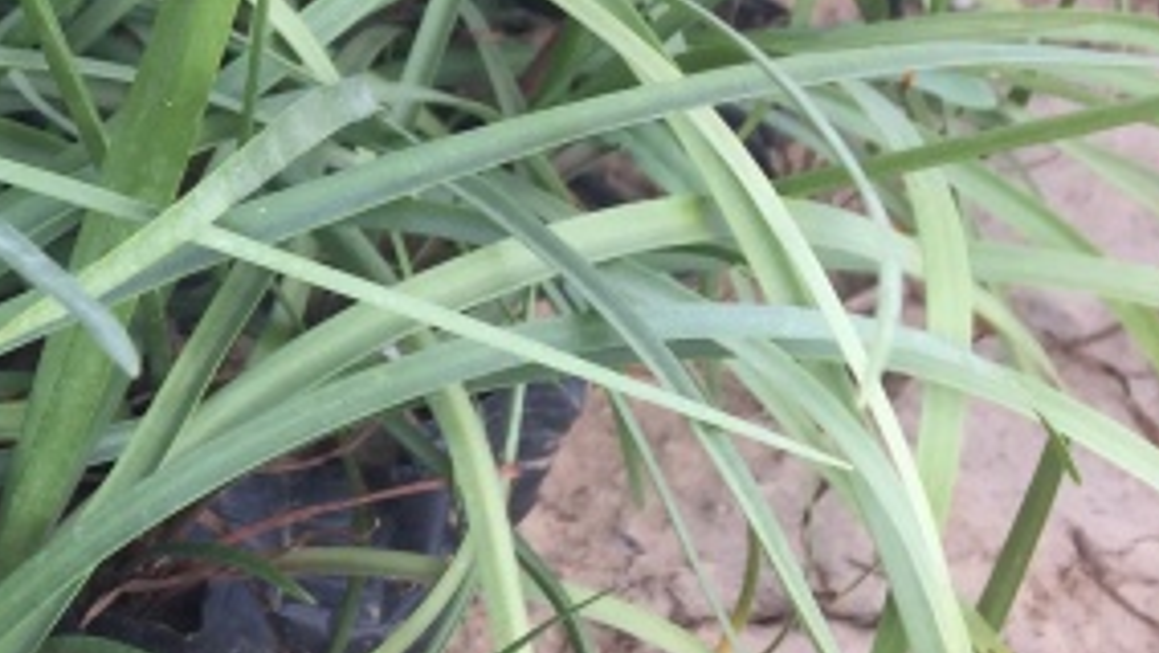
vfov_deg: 13.6
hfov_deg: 21.6
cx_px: -347
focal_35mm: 89
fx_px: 2736
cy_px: 208
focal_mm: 4.15
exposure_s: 1/395
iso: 32
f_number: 2.2
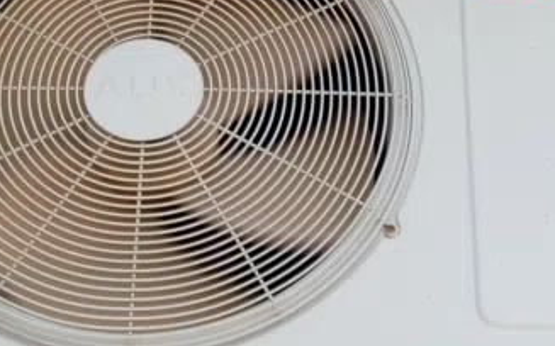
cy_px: 90
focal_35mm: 54
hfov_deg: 37.4
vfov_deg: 23.7
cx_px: 326
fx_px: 816
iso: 106
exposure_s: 1/494
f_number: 1.8
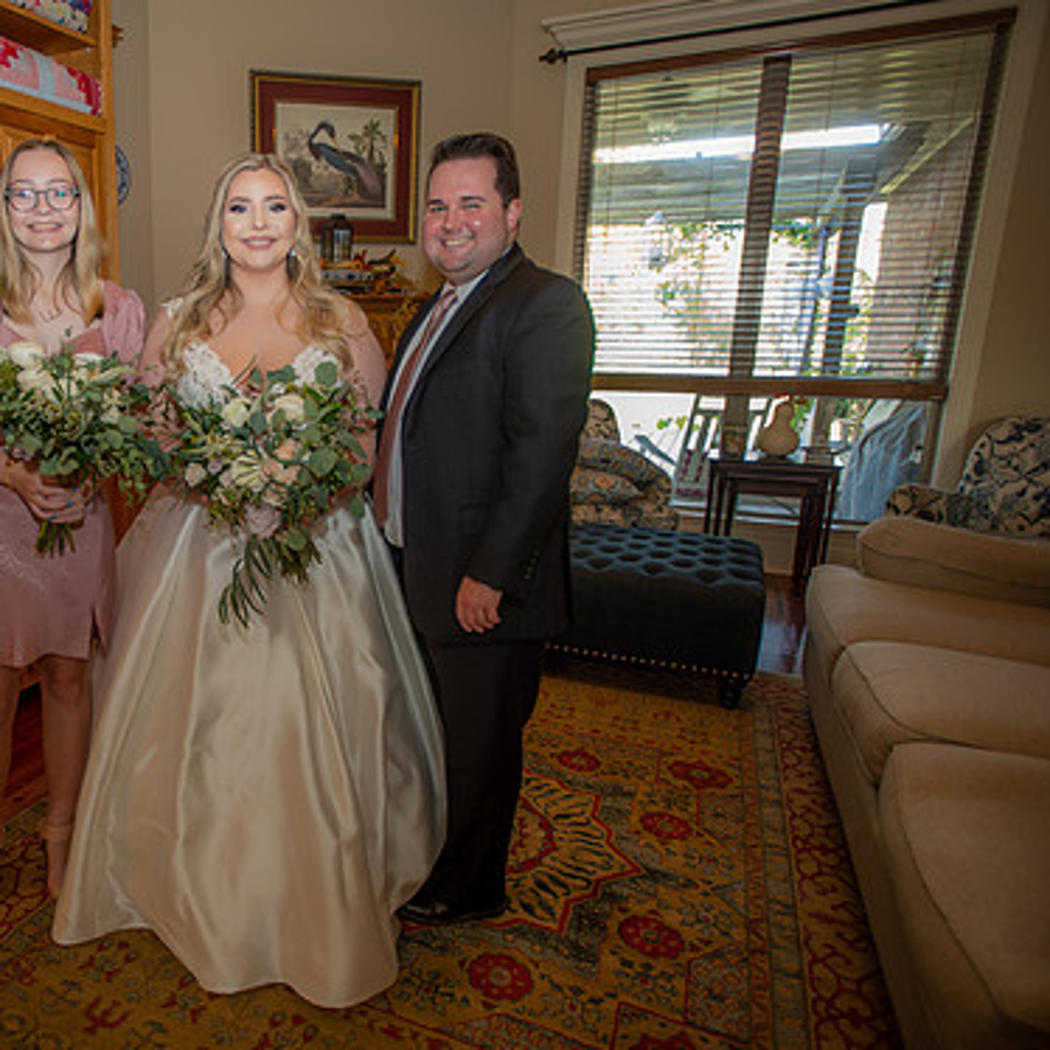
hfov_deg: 59.3
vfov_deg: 62.9
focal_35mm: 25
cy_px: 536
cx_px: 253
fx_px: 858
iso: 640
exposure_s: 1/60
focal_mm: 19
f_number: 2.8
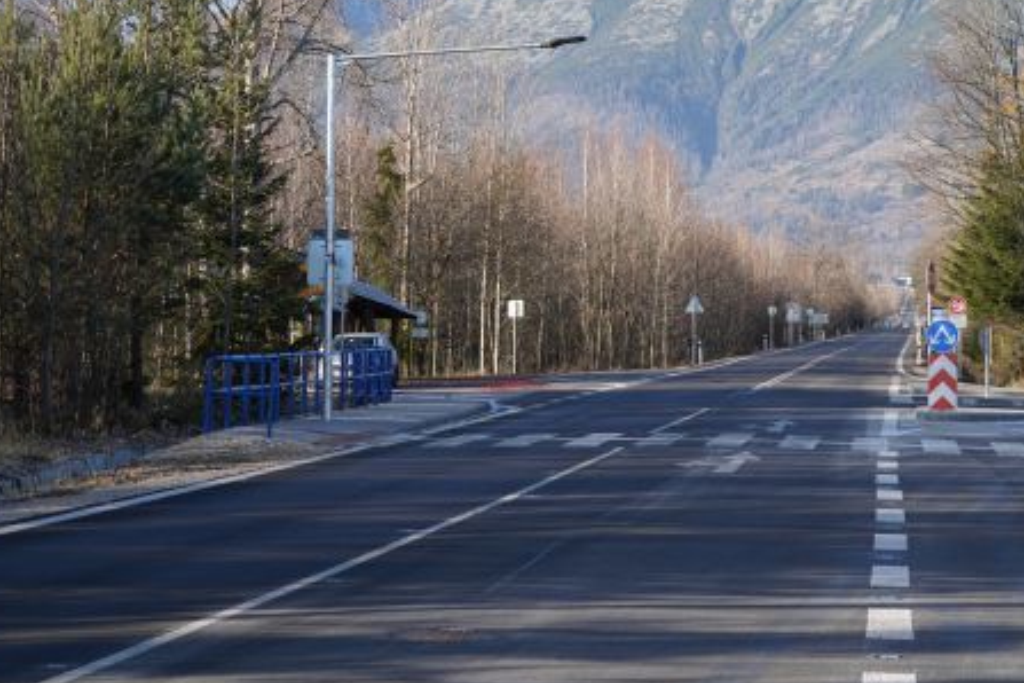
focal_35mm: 83
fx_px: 2361
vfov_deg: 16.4
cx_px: 628
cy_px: 235
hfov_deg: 24.4
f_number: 5
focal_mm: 58
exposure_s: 1/2000
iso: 1000
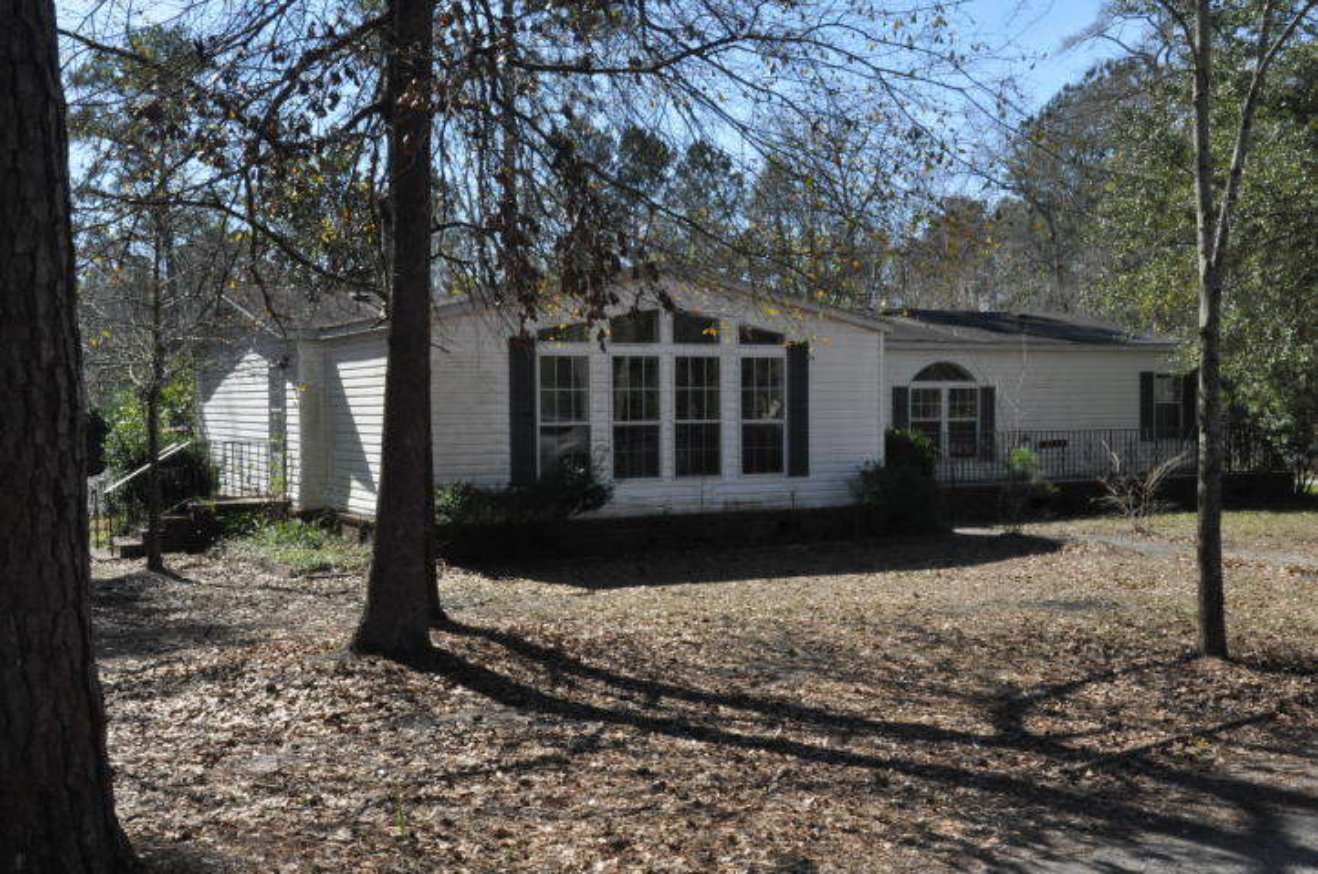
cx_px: 659
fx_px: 1426
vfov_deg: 34.1
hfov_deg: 49.6
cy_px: 437
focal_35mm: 39
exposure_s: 1/400
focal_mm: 26
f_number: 20
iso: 1600
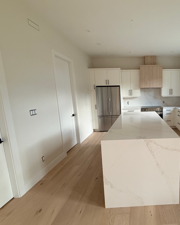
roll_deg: +1.3
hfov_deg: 64.8
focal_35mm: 19
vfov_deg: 83.3
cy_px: 111
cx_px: 143
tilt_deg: -7.7
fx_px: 127
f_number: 2.2
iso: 320
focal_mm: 2.22
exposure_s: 1/81
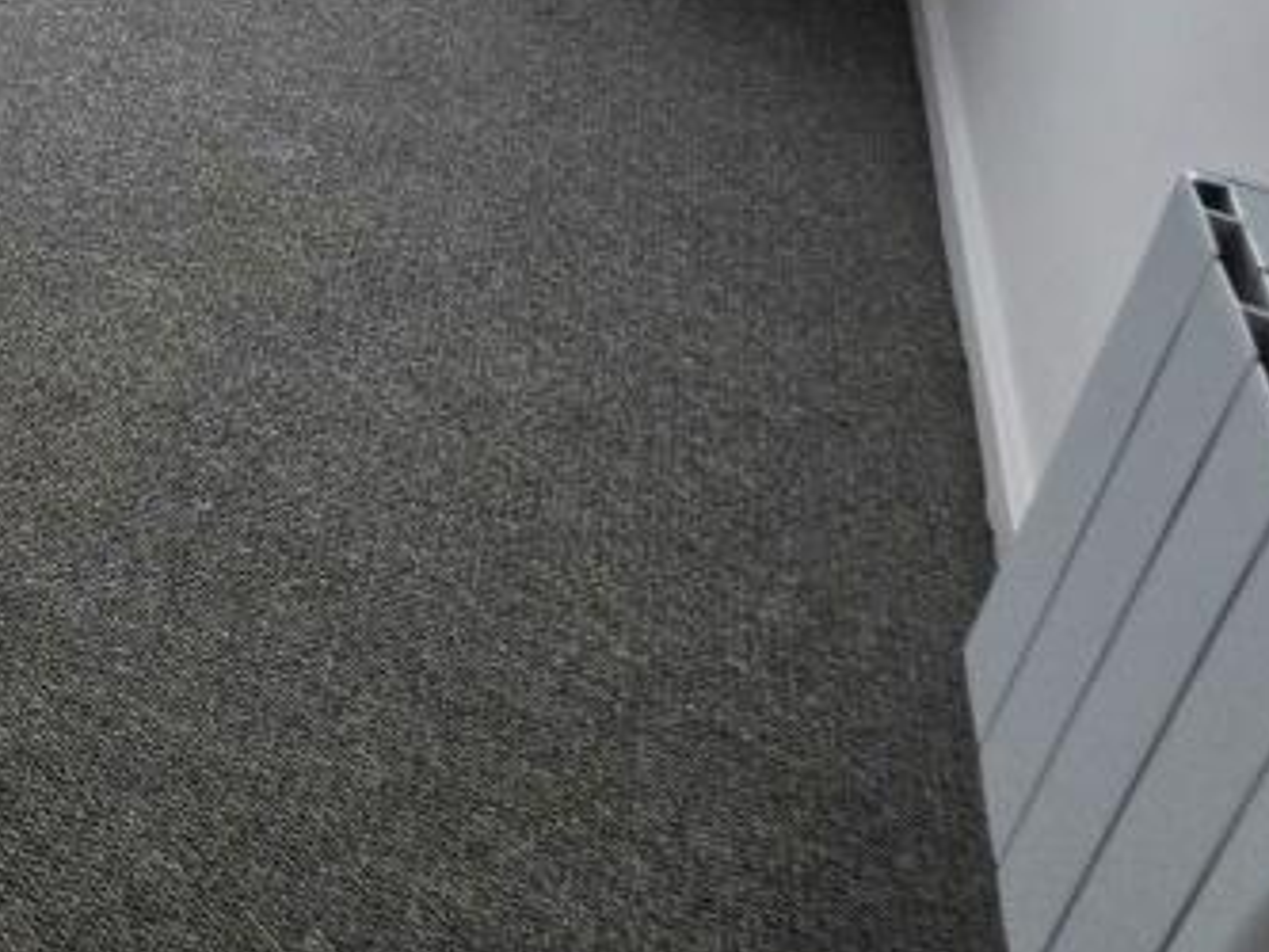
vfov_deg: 26.3
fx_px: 1467
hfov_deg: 32.5
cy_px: -476
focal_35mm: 40
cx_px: -450
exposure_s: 1/100
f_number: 1.9
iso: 80
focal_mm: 2.2
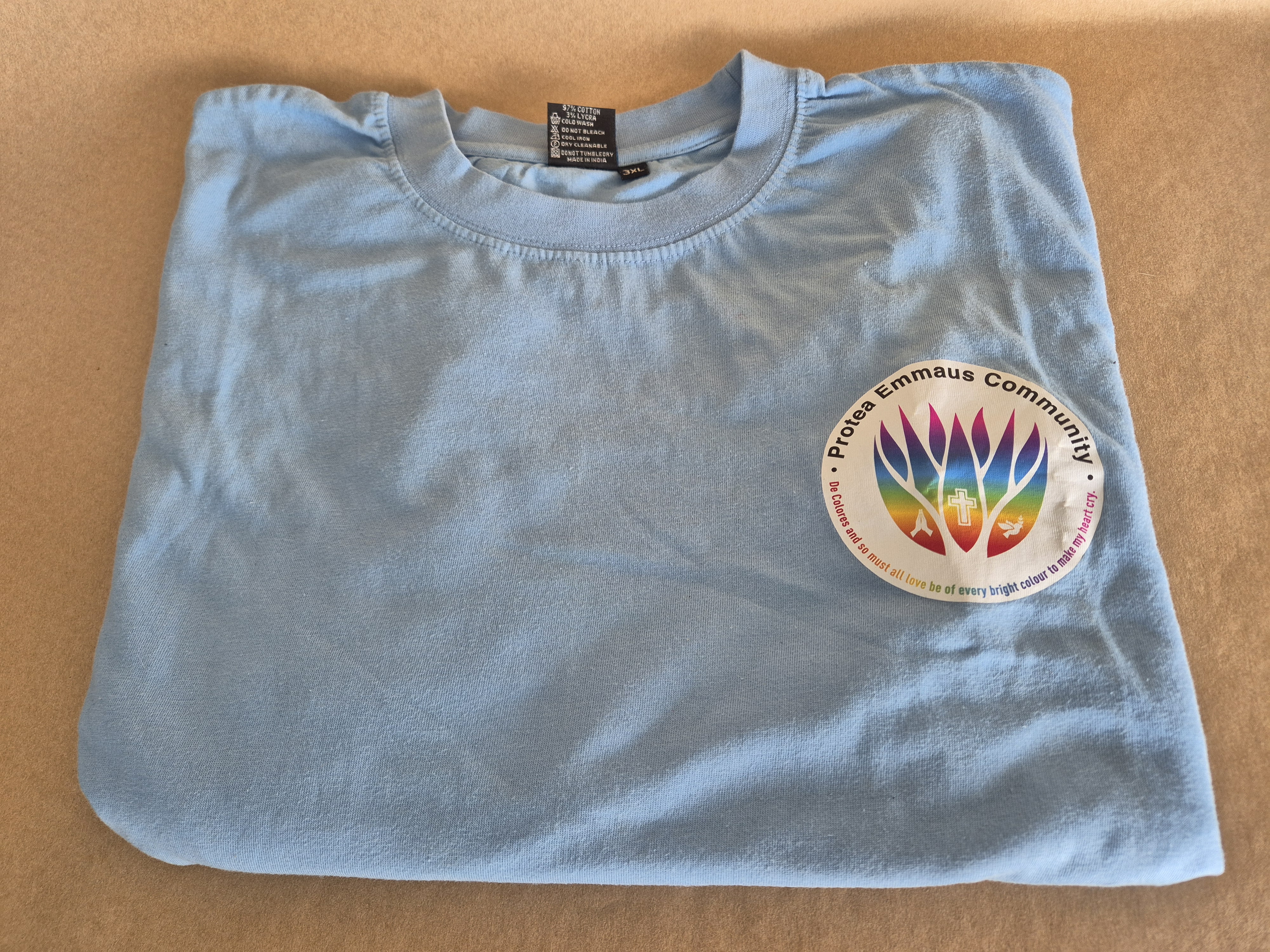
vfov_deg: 58.9
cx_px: 635
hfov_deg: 73.9
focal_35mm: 23
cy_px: 476
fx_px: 844
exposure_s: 1/180
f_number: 1.8
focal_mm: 5.4
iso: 100
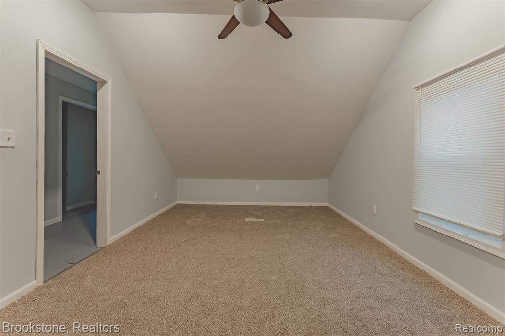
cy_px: 168
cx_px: 252
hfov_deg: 104.3
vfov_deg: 81.2
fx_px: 196
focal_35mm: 14
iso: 250
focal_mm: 14
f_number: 16
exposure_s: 1/4
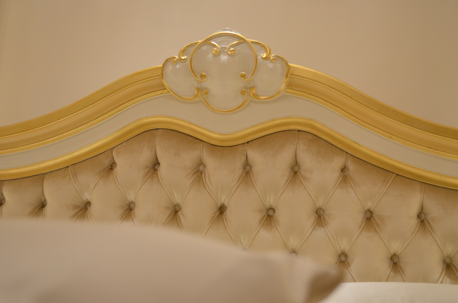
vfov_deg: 28.0
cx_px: 229
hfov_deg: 41.2
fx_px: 609
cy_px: 152
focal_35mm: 48
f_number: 4.8
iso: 640
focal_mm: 32
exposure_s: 1/20
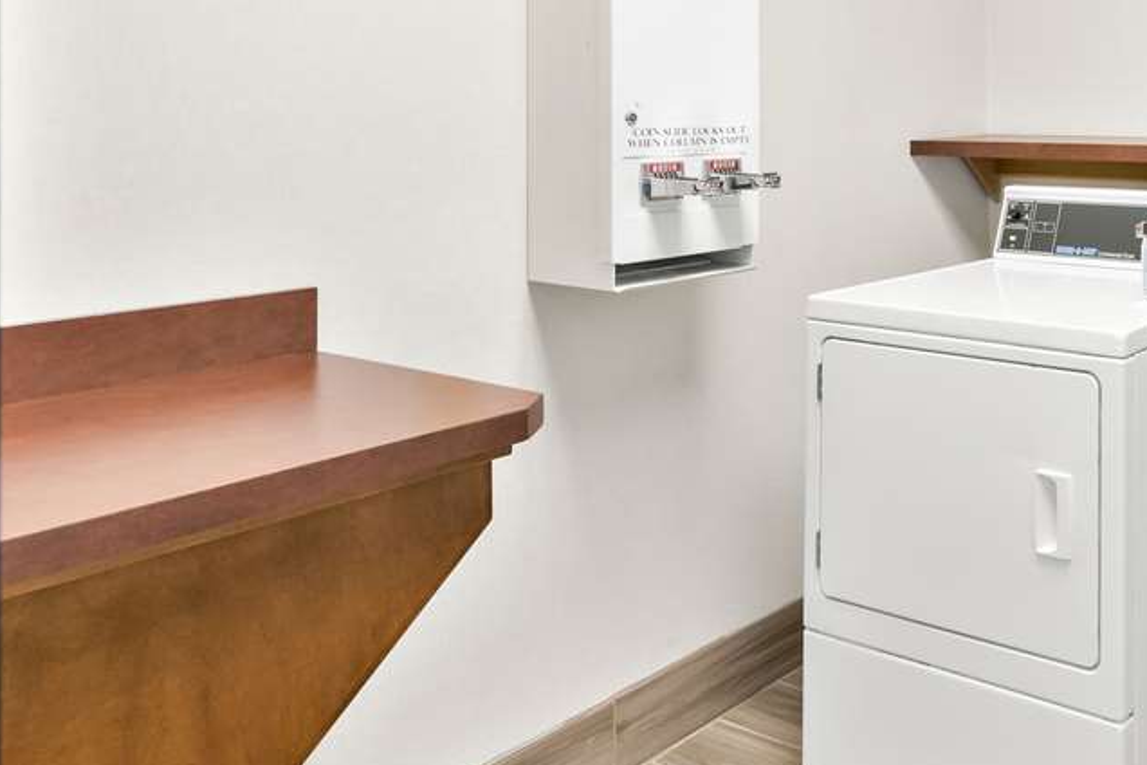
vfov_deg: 38.4
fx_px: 1051
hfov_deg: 46.4
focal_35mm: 33
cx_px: 1183
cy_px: 150
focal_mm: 14
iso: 400
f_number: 9
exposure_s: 1/2.5
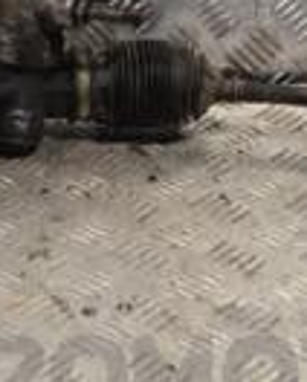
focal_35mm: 166
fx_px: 1881
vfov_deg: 11.5
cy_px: -6
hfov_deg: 9.0
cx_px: -223
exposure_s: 1/125
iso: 400
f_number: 5.6
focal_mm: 26
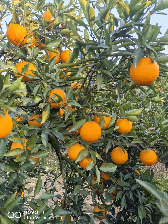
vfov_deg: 65.3
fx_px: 175
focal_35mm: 27
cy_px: 112
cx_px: 84
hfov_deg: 51.3
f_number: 1.9
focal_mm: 5.52
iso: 160
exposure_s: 1/722
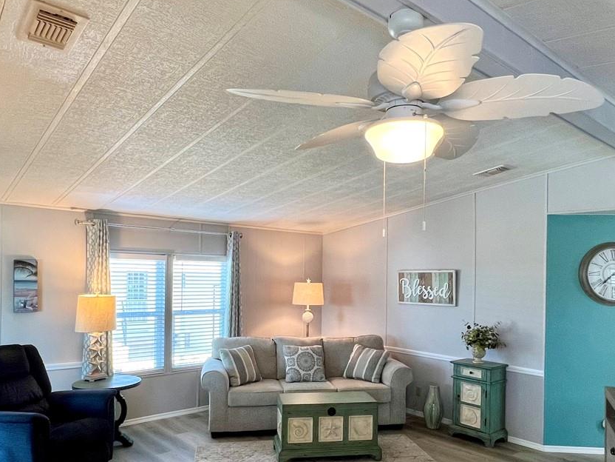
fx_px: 444
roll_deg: -0.9
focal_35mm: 25
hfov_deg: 69.4
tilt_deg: -1.4
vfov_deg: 54.4
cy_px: 280
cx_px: 312
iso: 160
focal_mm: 1.57
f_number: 1.8
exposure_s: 1/120
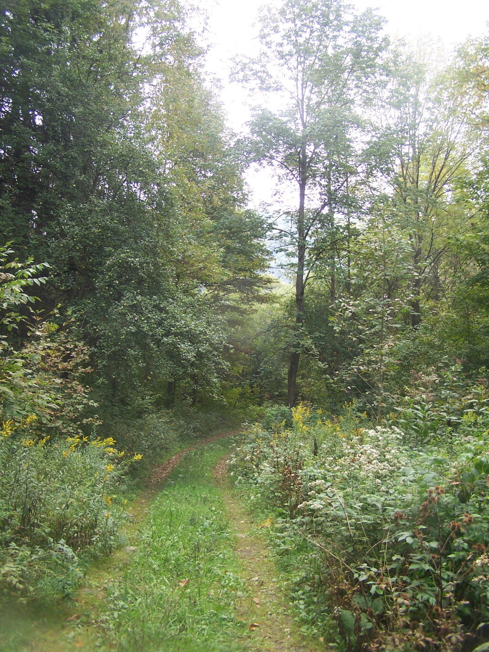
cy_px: 326
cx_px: 244
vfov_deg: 49.0
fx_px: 716
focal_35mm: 38
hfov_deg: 37.7
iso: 80
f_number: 2.8
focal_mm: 6.3
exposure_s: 1/100
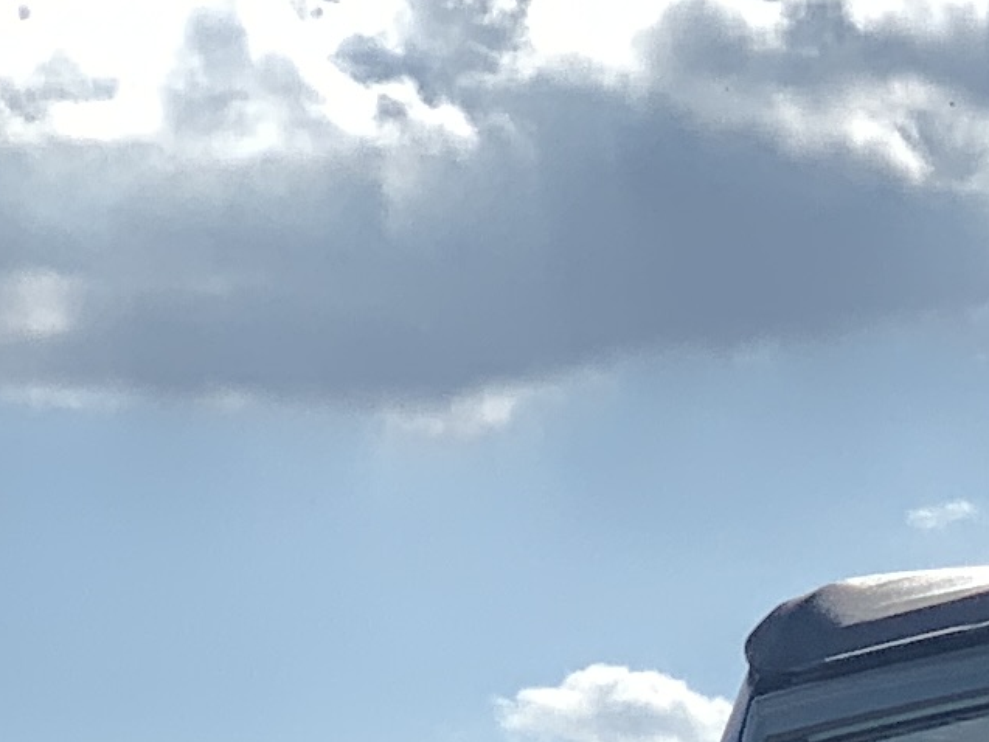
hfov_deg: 5.8
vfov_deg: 4.4
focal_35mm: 329
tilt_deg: -2.3
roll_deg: +0.7
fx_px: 9401
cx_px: 2243
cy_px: 1973
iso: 16
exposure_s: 1/1845
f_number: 2.4
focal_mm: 6
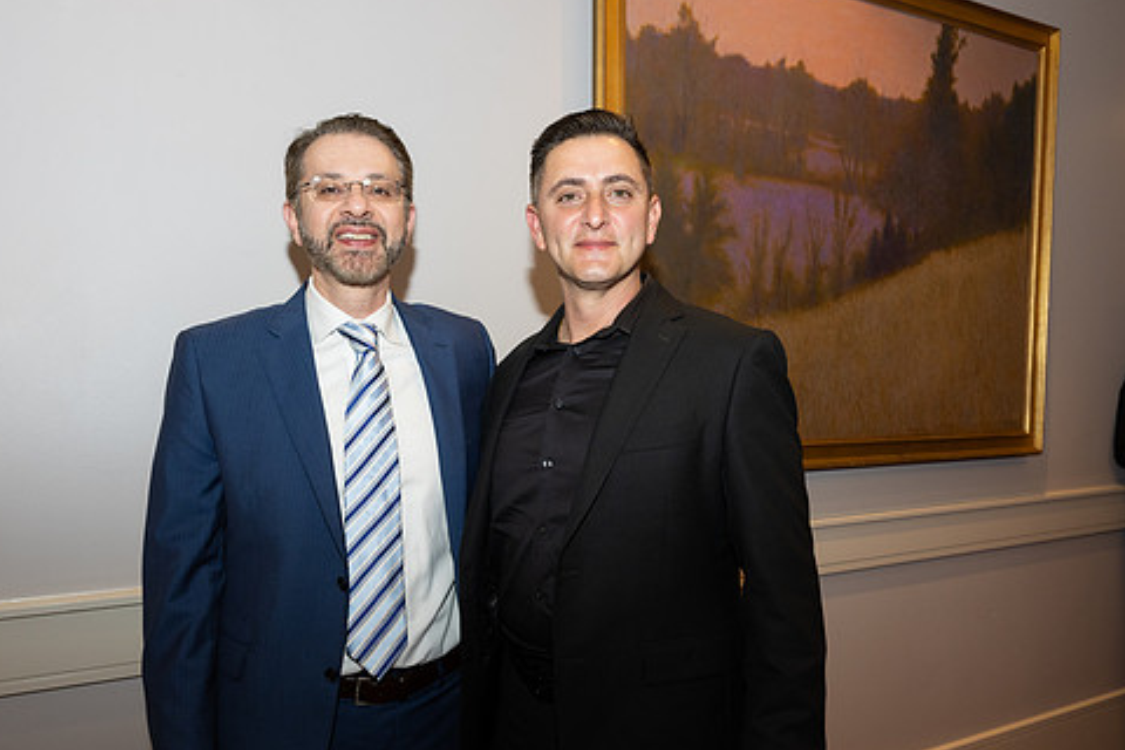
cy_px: 437
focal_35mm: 29
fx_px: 906
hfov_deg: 63.7
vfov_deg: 44.8
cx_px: 551
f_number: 5.6
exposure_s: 1/100
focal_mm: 24
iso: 800
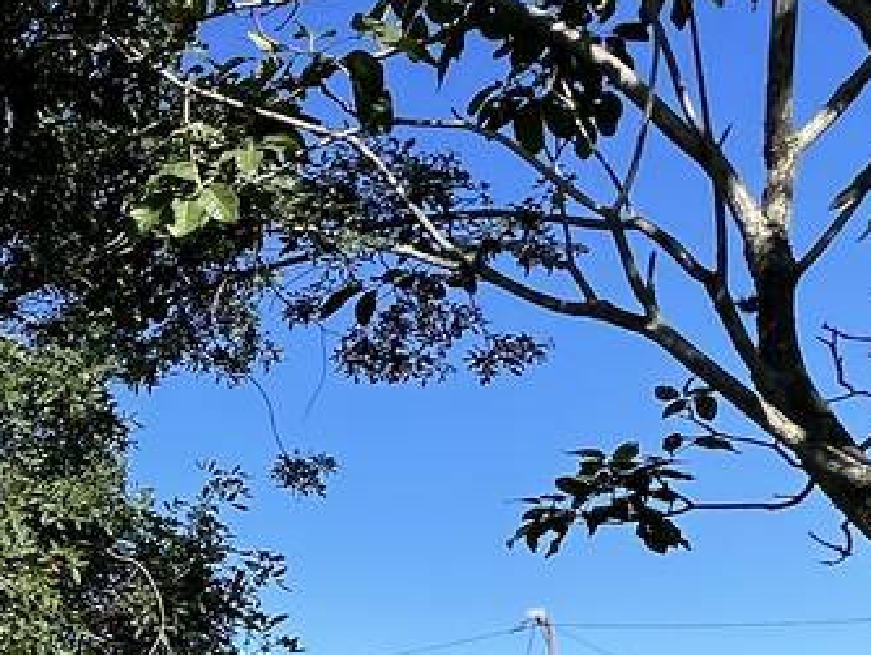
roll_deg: +2.1
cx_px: -634
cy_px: 754
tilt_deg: +4.4
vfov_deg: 24.1
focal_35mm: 56
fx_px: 1410
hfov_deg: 22.7
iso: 32
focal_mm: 1.57
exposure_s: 1/968
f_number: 1.8
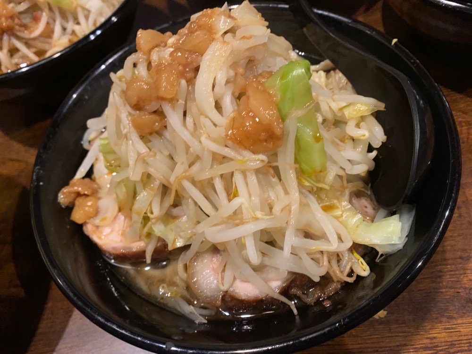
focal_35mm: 26
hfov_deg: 67.3
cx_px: 236
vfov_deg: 53.1
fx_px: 355
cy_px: 177
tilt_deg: -57.8
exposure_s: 1/34
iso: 400
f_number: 1.8
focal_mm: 4.25
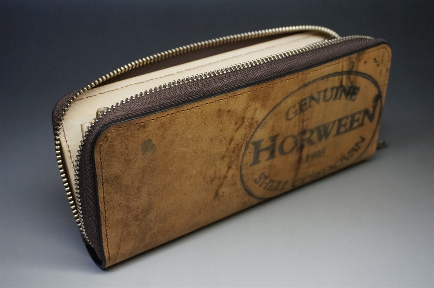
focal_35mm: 51
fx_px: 614
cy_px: 144
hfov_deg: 38.9
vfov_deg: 26.4
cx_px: 217
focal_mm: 34
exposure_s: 1/160
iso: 1250
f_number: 5
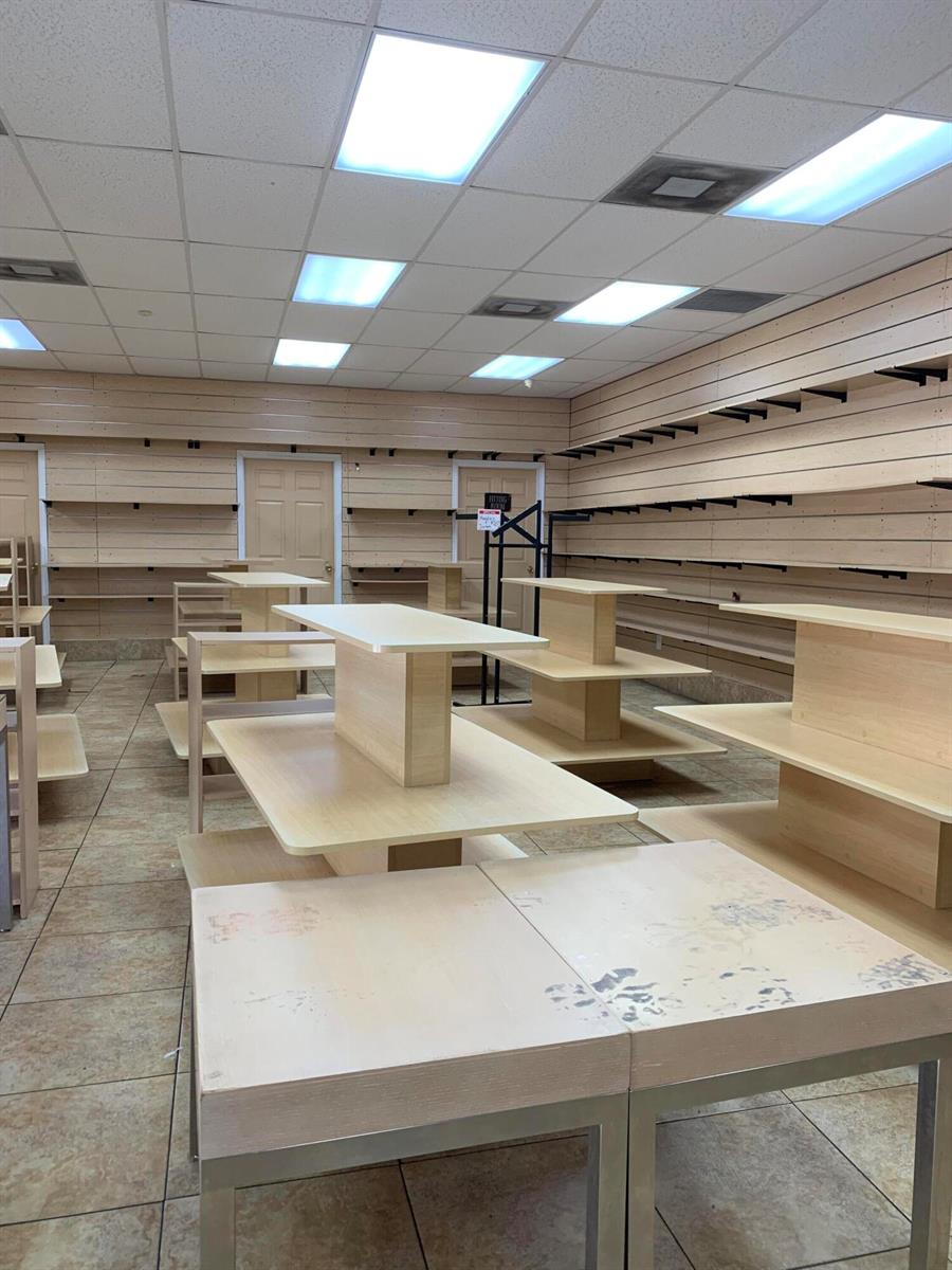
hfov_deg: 53.1
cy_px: 635
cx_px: 476
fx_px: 953
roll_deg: -0.6
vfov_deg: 67.3
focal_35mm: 26
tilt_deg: -4.1
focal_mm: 4.25
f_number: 1.8
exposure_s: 1/120
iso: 100
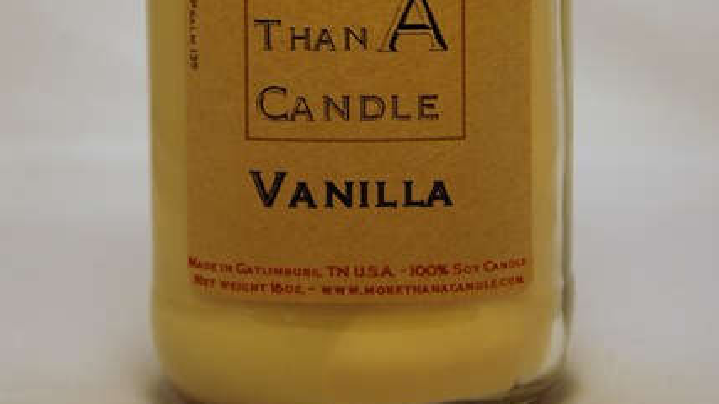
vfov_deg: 9.3
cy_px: -15
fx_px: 2474
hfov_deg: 16.5
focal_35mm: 130
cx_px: 360
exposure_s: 1/125
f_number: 5.6
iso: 180
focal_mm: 55
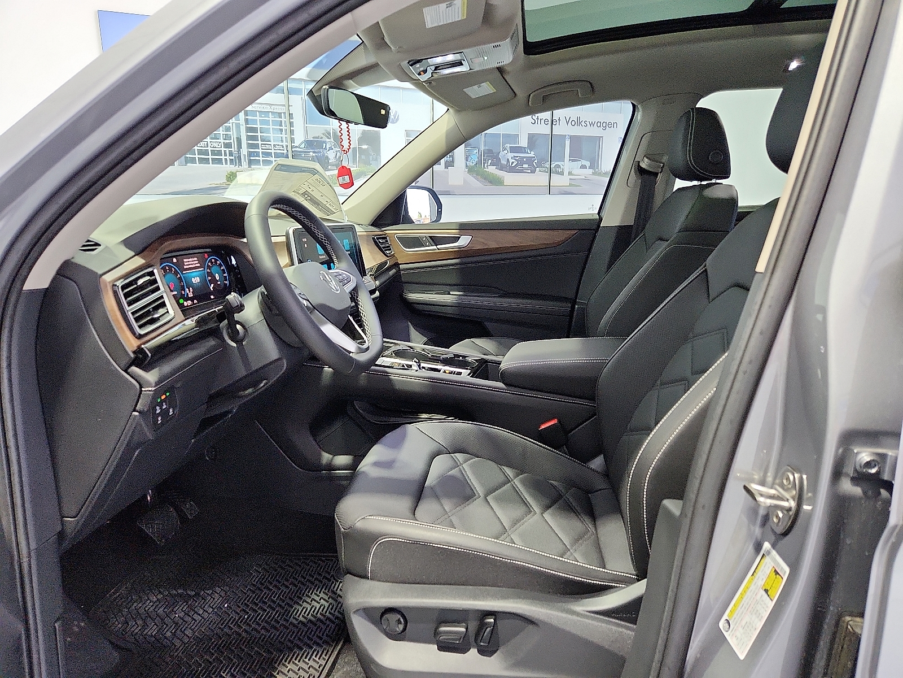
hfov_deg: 73.9
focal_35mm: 23
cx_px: 452
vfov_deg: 58.9
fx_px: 600
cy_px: 339
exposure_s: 1/50
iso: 470
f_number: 1.8
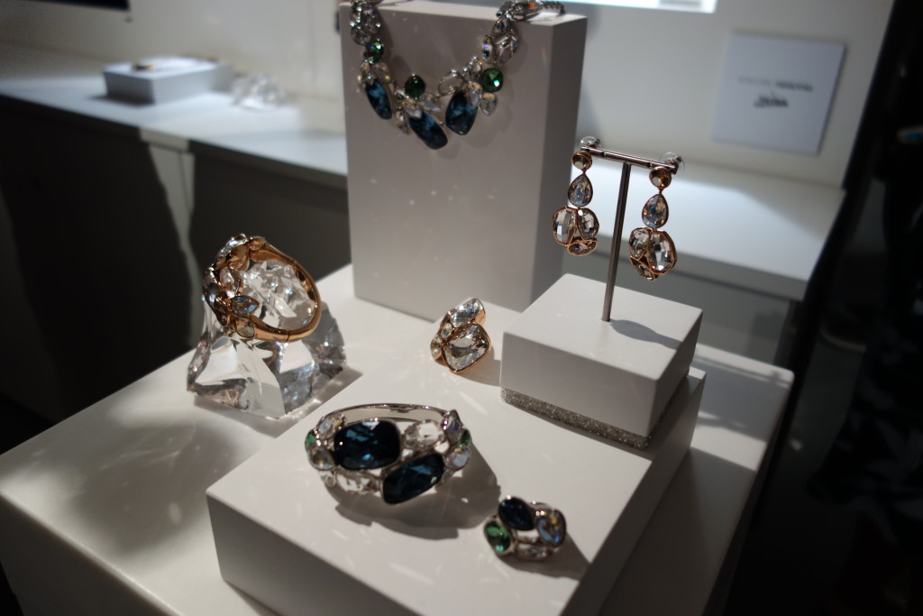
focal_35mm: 28
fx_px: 718
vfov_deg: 46.4
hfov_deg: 65.5
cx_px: 462
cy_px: 308
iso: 400
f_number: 1.8
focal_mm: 10.4
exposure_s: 1/250
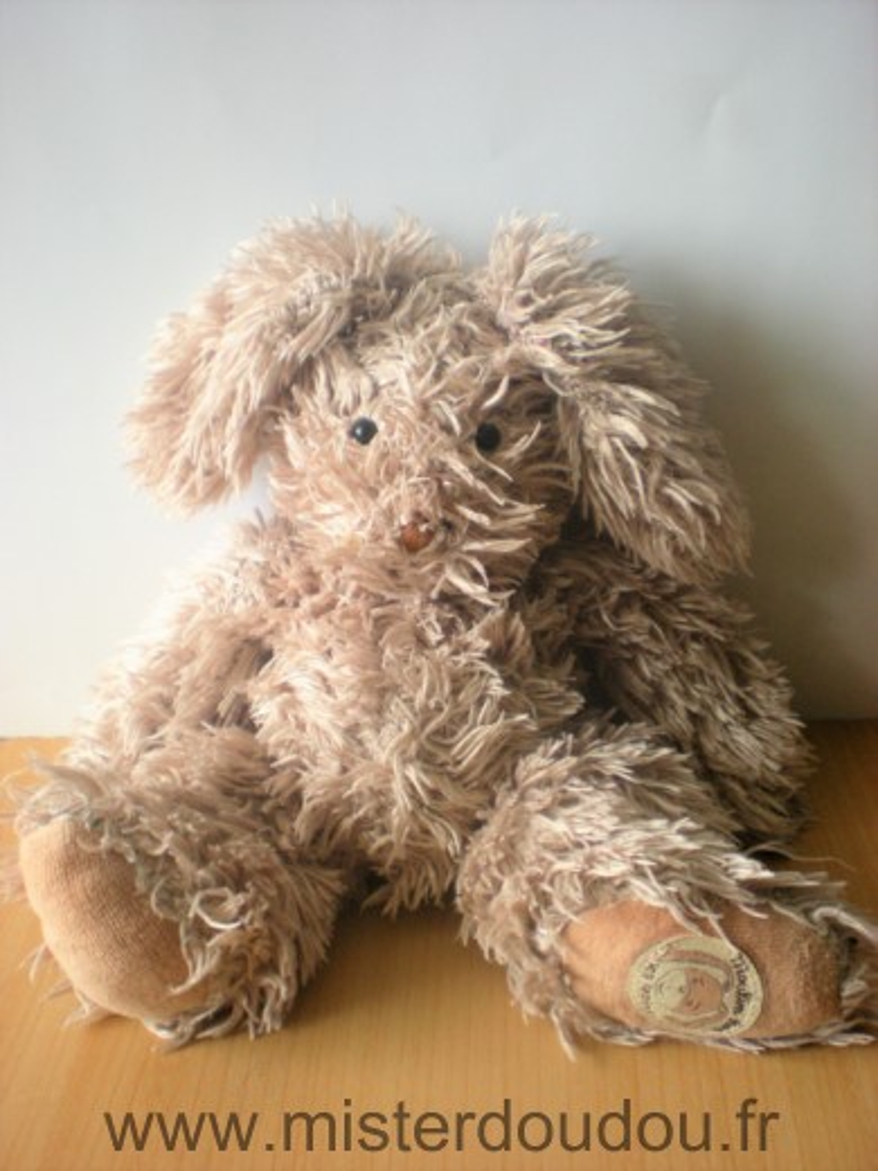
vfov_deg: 49.0
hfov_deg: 37.7
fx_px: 1285
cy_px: 586
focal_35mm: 38
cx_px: 439
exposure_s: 1/55.3
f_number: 3.1
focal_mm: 6.3
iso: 187
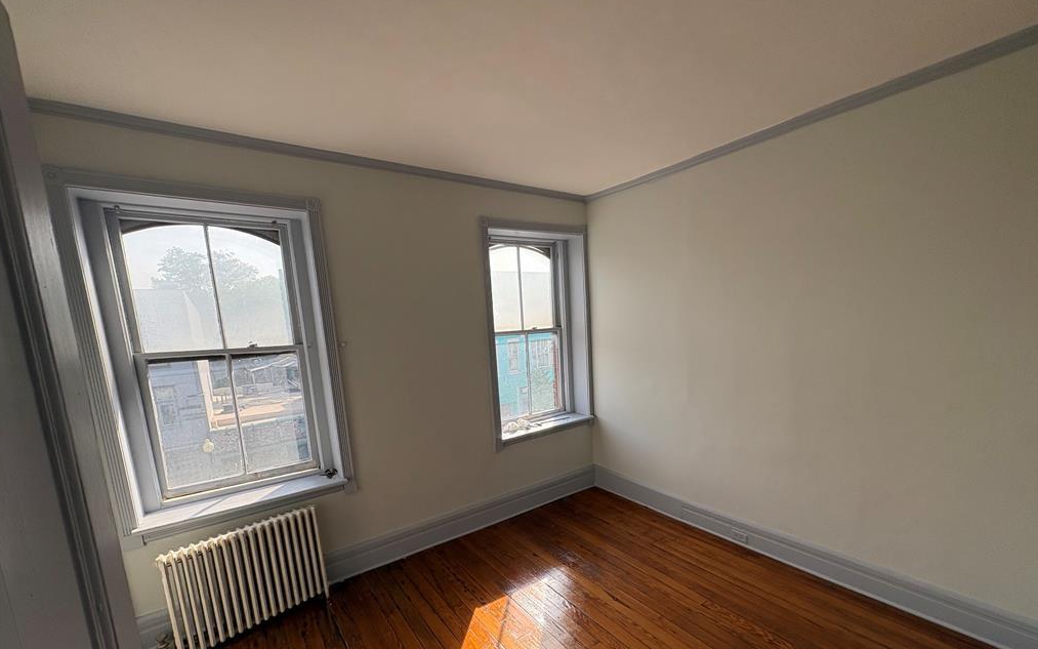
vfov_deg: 74.0
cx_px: 517
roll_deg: +5.4
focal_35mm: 15
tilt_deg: -7.9
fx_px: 424
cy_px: 387
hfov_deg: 101.5
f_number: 2.2
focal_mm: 2.22
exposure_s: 1/364
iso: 64
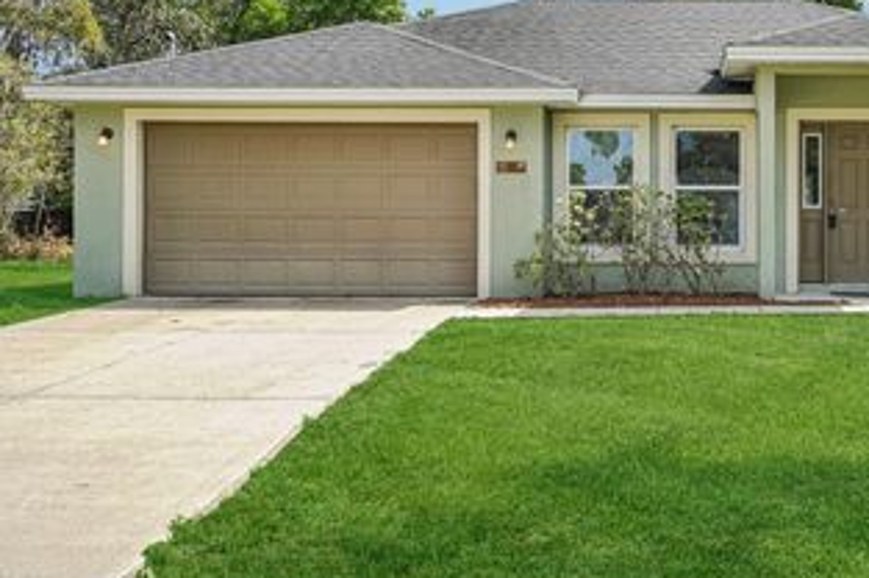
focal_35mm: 48
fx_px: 1157
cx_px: 650
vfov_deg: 27.8
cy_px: 182
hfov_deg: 40.0
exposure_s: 1/60
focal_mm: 30
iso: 50
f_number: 8
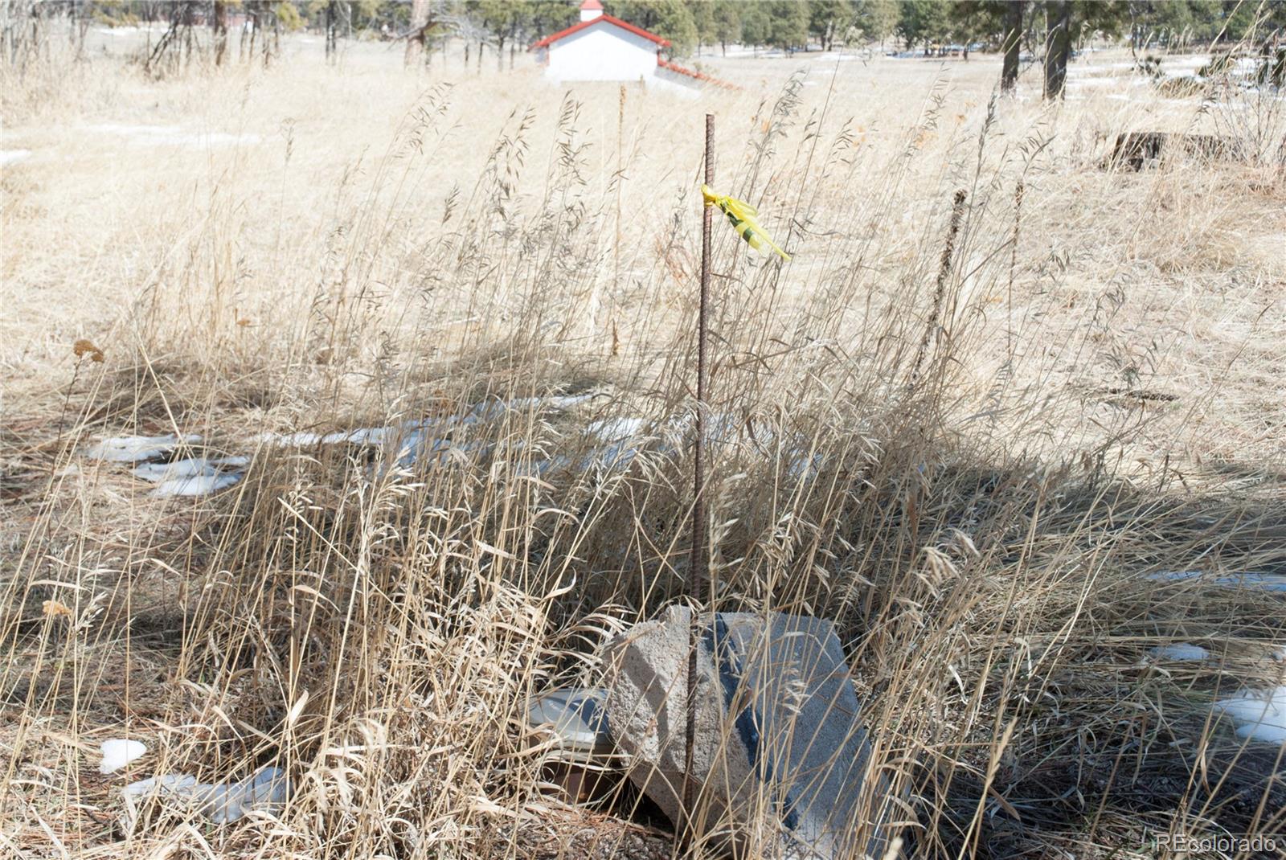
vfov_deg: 29.0
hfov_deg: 42.3
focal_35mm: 46
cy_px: 430
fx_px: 1663
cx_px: 643
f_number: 11
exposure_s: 1/160
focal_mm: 31
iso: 200
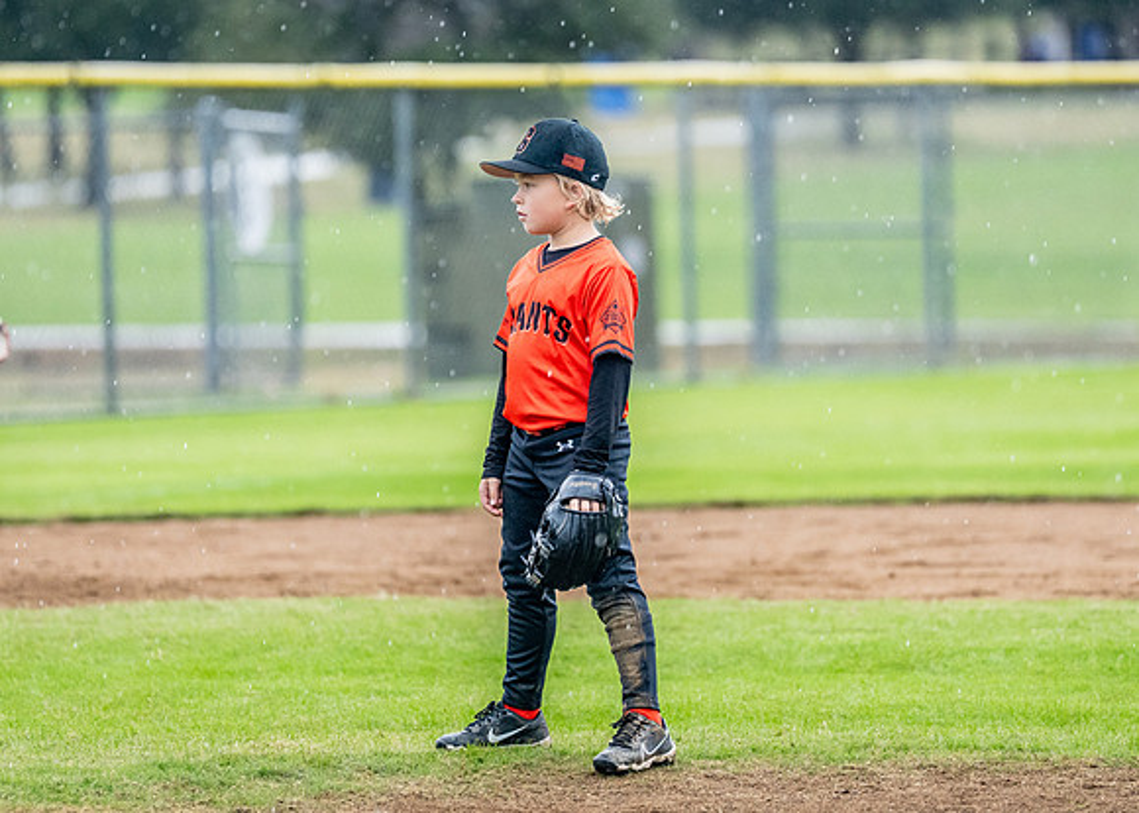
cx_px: 541
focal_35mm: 338
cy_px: 349
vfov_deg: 4.3
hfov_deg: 6.0
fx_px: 10928
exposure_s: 1/1000
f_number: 2.8
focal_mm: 200
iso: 1600
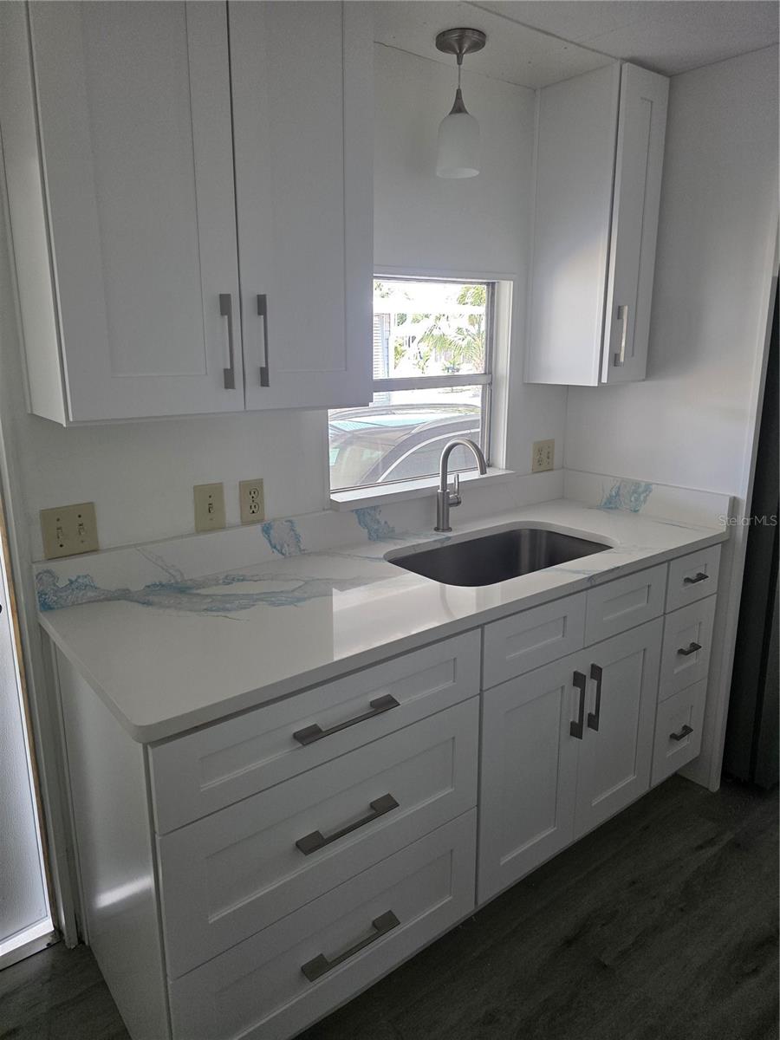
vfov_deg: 73.9
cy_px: 520
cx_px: 390
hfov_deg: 58.9
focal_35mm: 23
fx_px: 691
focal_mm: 6.3
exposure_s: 1/180
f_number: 1.7
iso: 200
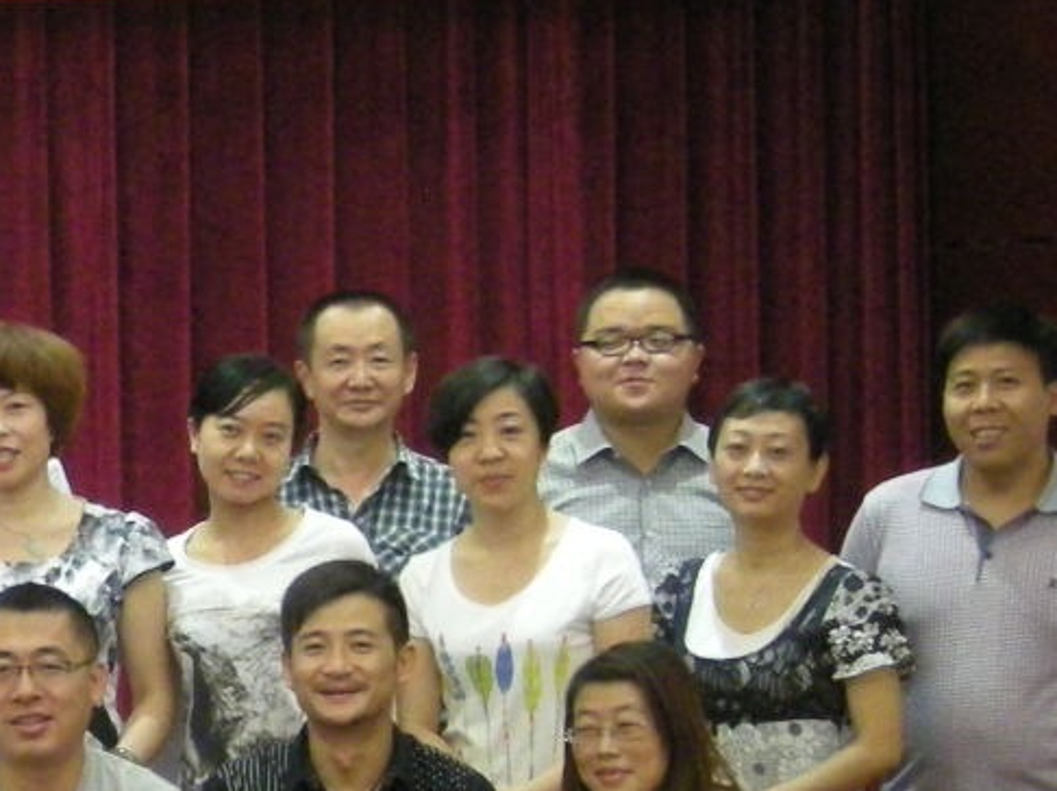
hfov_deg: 13.0
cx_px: -439
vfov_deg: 10.2
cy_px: 500
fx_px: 4425
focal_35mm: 145
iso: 400
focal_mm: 7.1
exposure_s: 1/41.6
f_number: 3.1
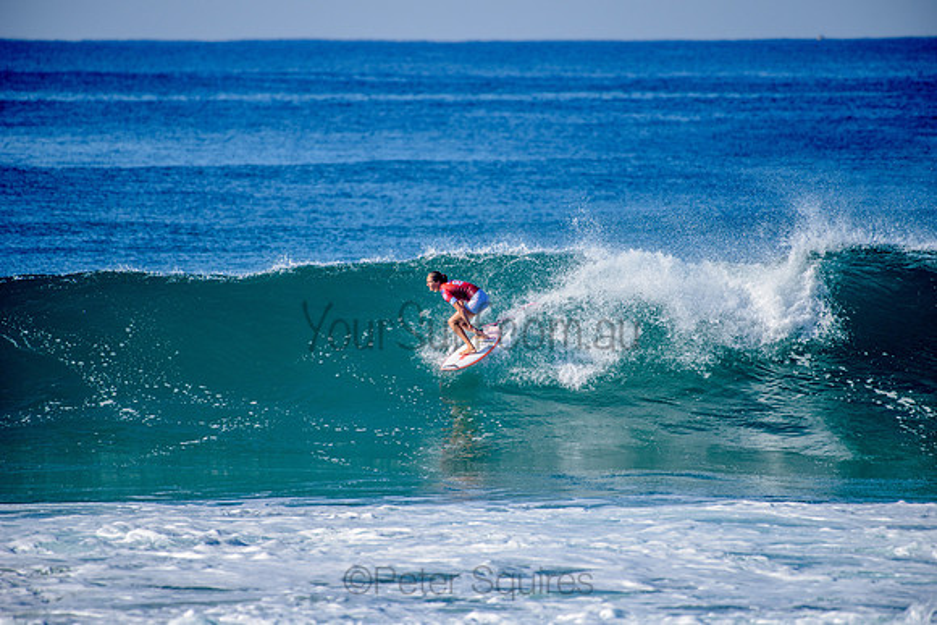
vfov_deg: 2.8
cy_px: 312
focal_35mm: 500
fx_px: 13016
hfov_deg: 4.1
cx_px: 468
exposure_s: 1/1600
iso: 180
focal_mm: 500
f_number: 5.6
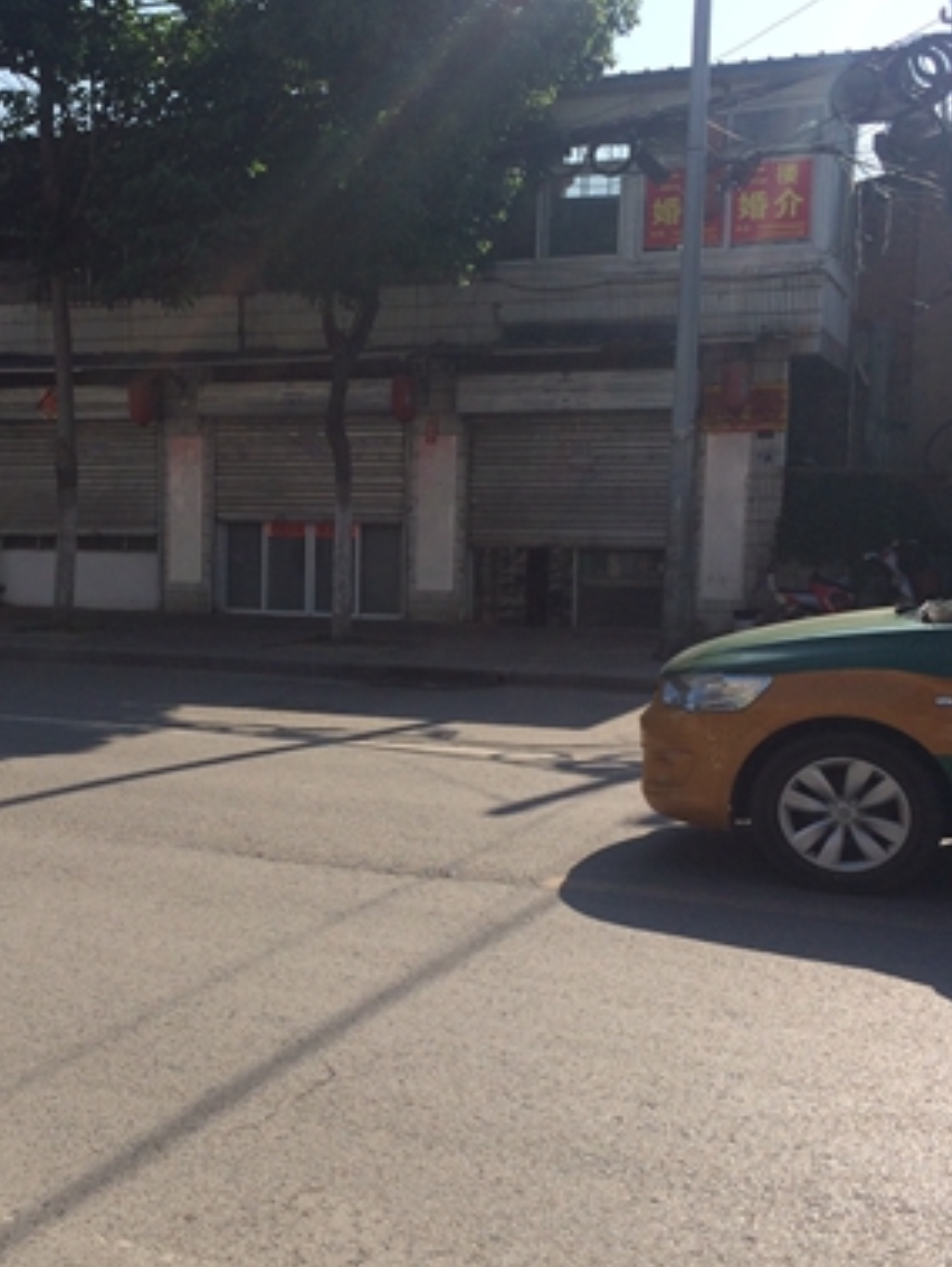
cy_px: 674
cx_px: 241
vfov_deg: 41.2
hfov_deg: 31.0
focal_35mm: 46
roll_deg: +0.0
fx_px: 1685
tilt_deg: -6.7
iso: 32
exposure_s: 1/2283
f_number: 2.2
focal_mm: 4.15
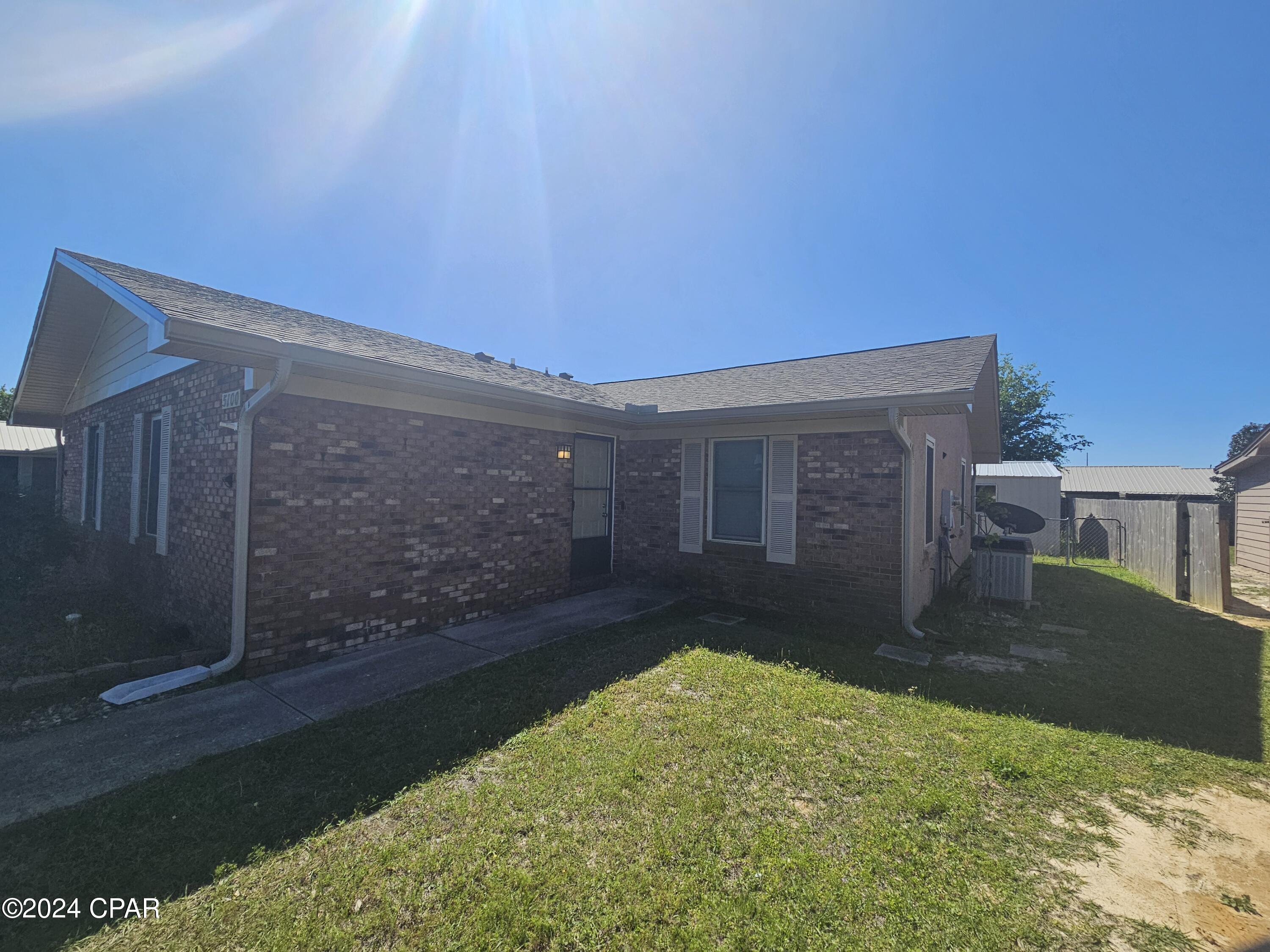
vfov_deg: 89.9
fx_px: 477
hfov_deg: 106.2
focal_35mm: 13
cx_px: 635
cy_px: 476
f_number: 2.2
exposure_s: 1/2993
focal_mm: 2.2
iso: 50
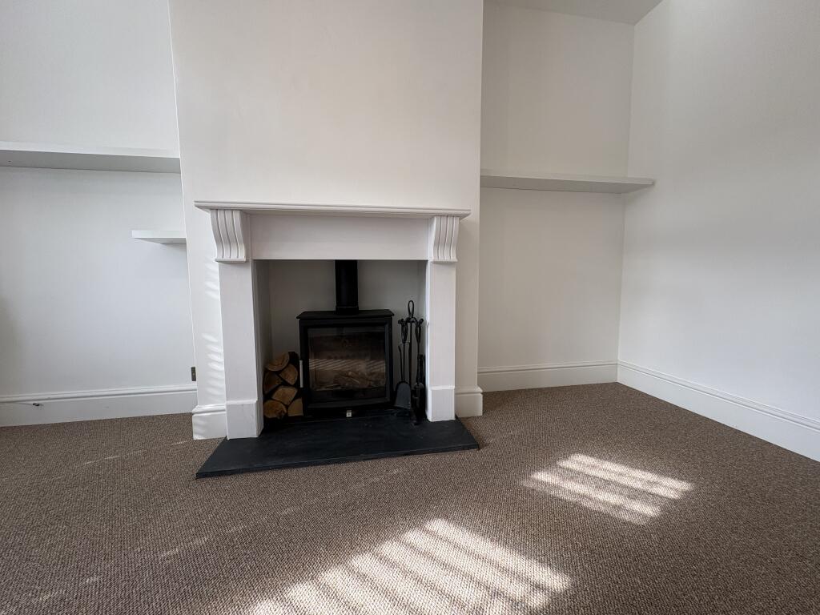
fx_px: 332
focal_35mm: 14
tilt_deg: -5.2
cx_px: 410
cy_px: 308
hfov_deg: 102.1
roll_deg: +0.9
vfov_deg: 85.7
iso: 100
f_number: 2.2
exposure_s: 1/99
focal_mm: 2.22
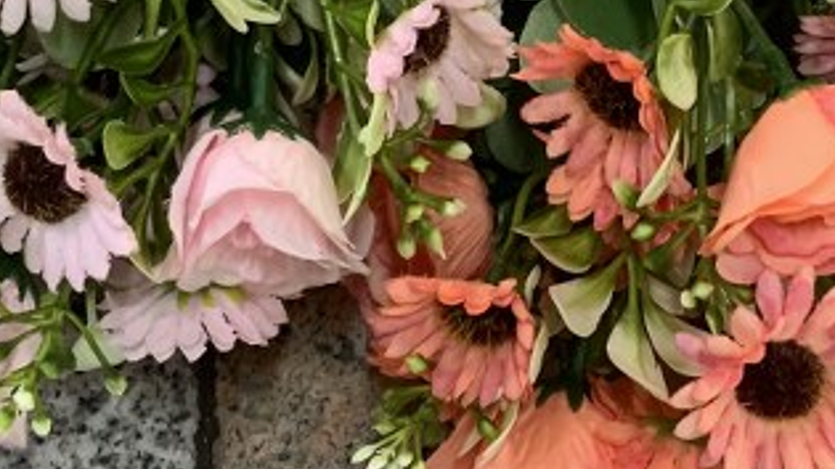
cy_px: 164
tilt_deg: -73.1
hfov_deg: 23.1
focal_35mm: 92
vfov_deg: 13.1
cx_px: 528
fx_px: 2036
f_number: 1.8
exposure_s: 1/50
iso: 250
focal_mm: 4.25
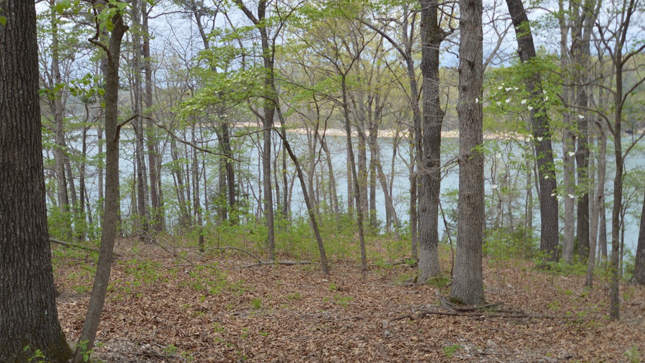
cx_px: 325
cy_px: 180
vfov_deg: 31.2
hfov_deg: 52.8
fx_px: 650
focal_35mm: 38
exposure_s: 1/400
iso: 100
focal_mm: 24
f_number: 4.5
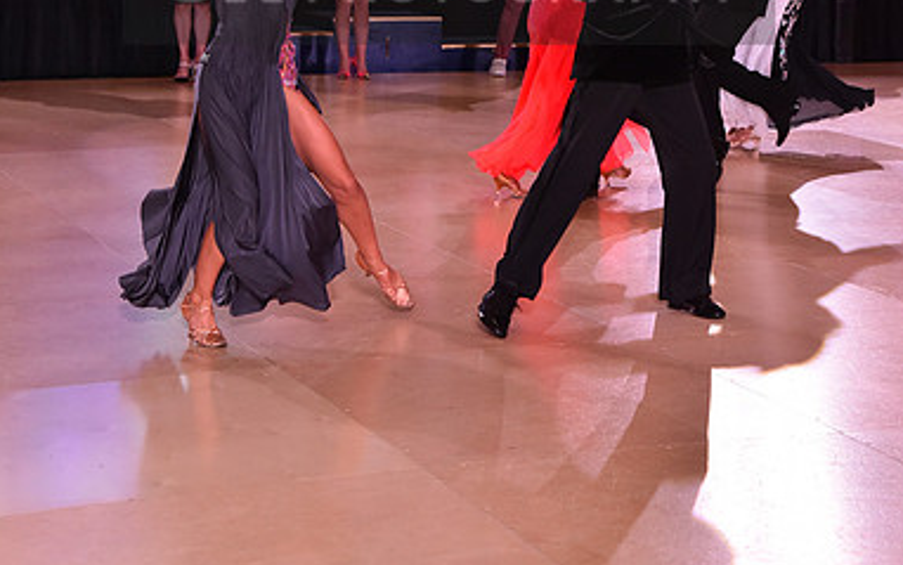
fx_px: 2363
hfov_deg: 21.6
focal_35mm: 96
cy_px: -33
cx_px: 450
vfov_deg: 13.4
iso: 2500
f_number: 6.3
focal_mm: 62
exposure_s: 1/400
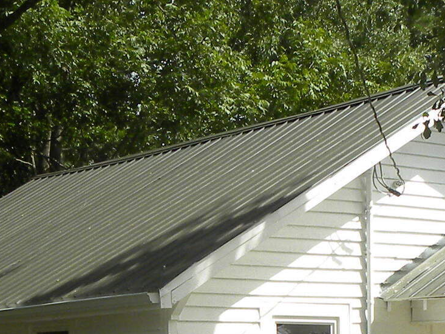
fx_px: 1401
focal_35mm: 109
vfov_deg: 13.3
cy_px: 365
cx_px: 245
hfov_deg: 18.0
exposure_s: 1/220
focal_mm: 4.6
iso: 64
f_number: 5
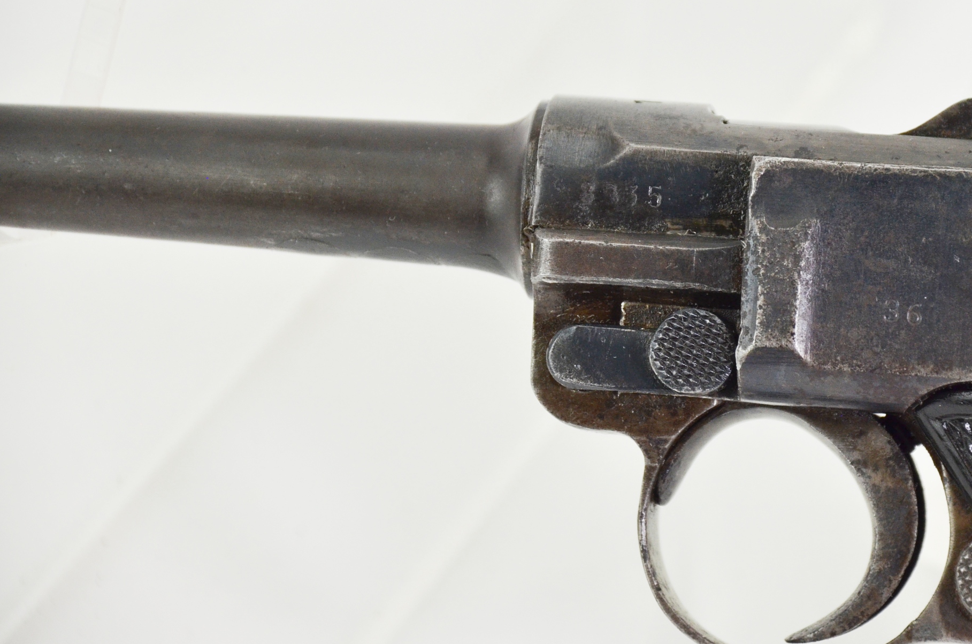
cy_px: 217
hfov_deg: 7.5
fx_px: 7400
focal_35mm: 275
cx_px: 649
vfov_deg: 5.0
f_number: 5.6
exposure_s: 1/250
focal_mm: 135
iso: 800
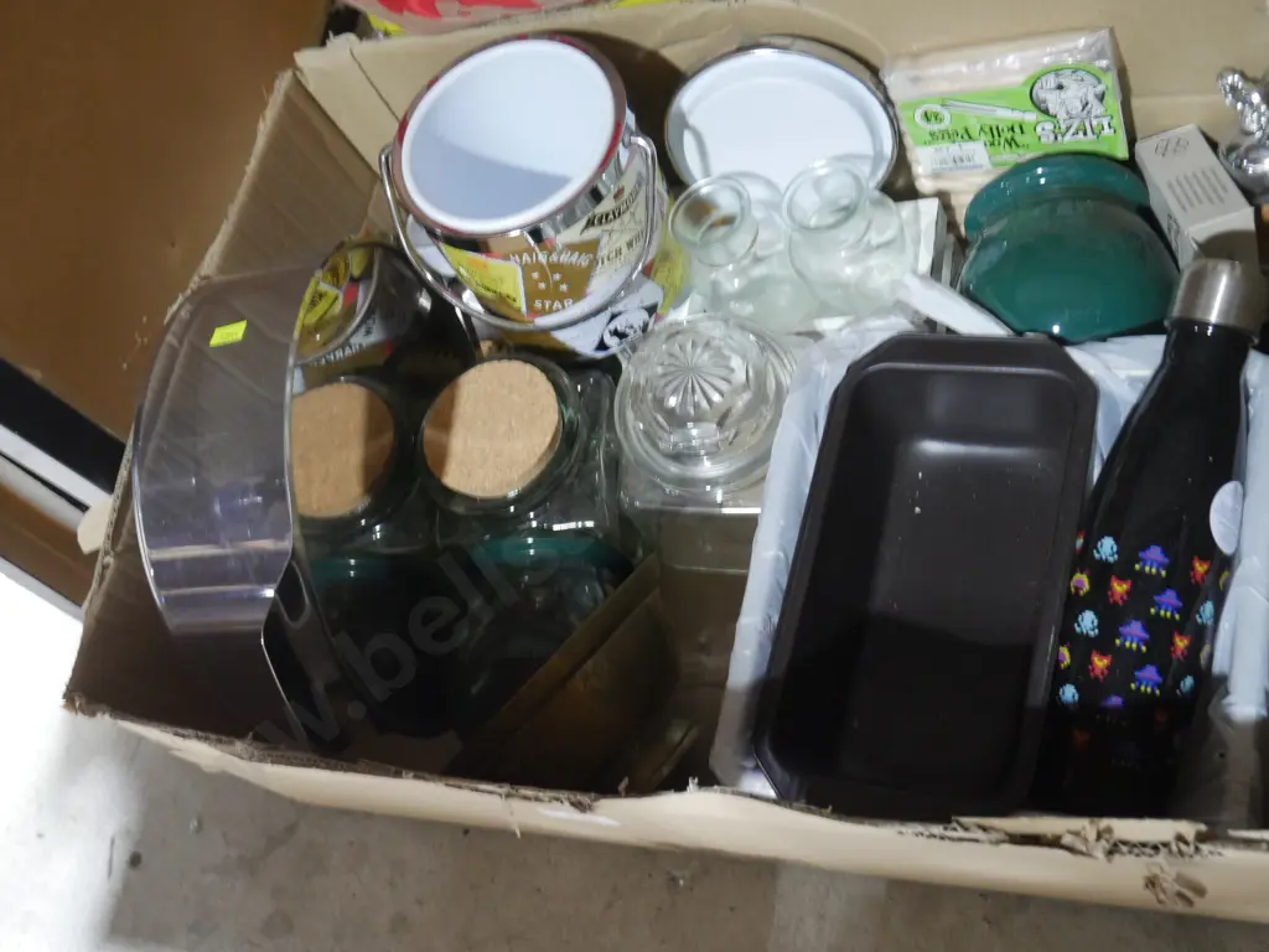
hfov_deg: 46.8
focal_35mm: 40
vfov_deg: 36.0
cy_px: 476
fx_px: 1466
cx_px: 634
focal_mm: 20
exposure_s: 1/60
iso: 2000
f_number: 4.5
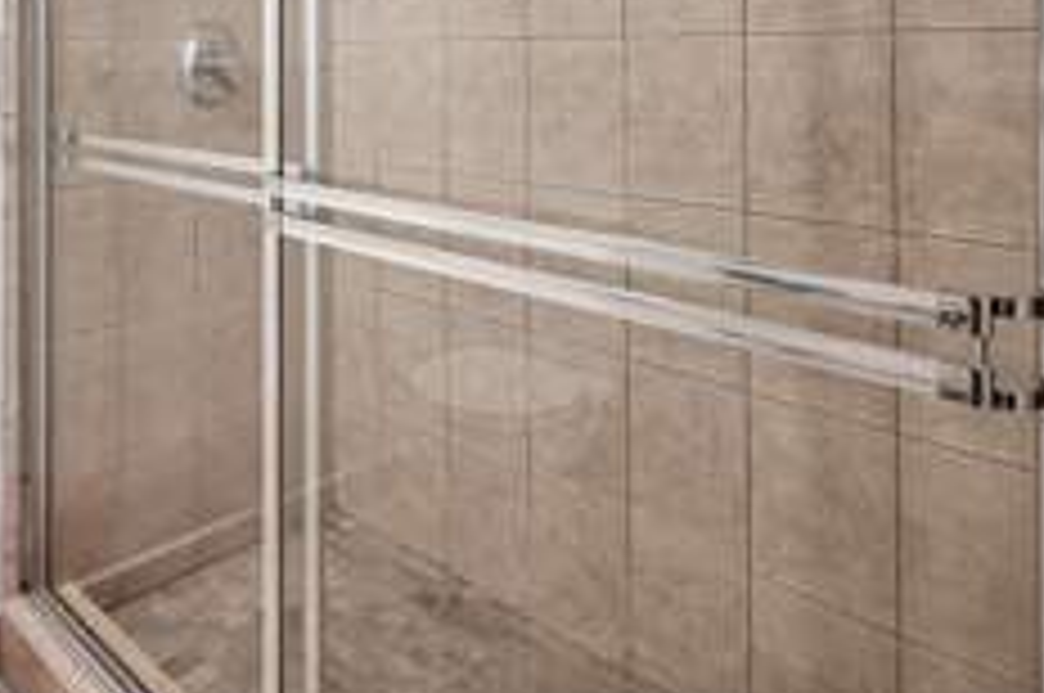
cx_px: 176
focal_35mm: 29
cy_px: 40
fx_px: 840
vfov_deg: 40.6
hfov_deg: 57.8
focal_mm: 14
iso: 220
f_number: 4
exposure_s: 1/15
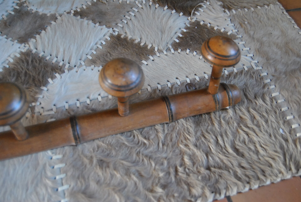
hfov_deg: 53.1
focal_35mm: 36
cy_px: 101
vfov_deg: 37.0
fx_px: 301
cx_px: 150
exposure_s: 1/30
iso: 800
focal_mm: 24
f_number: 3.8
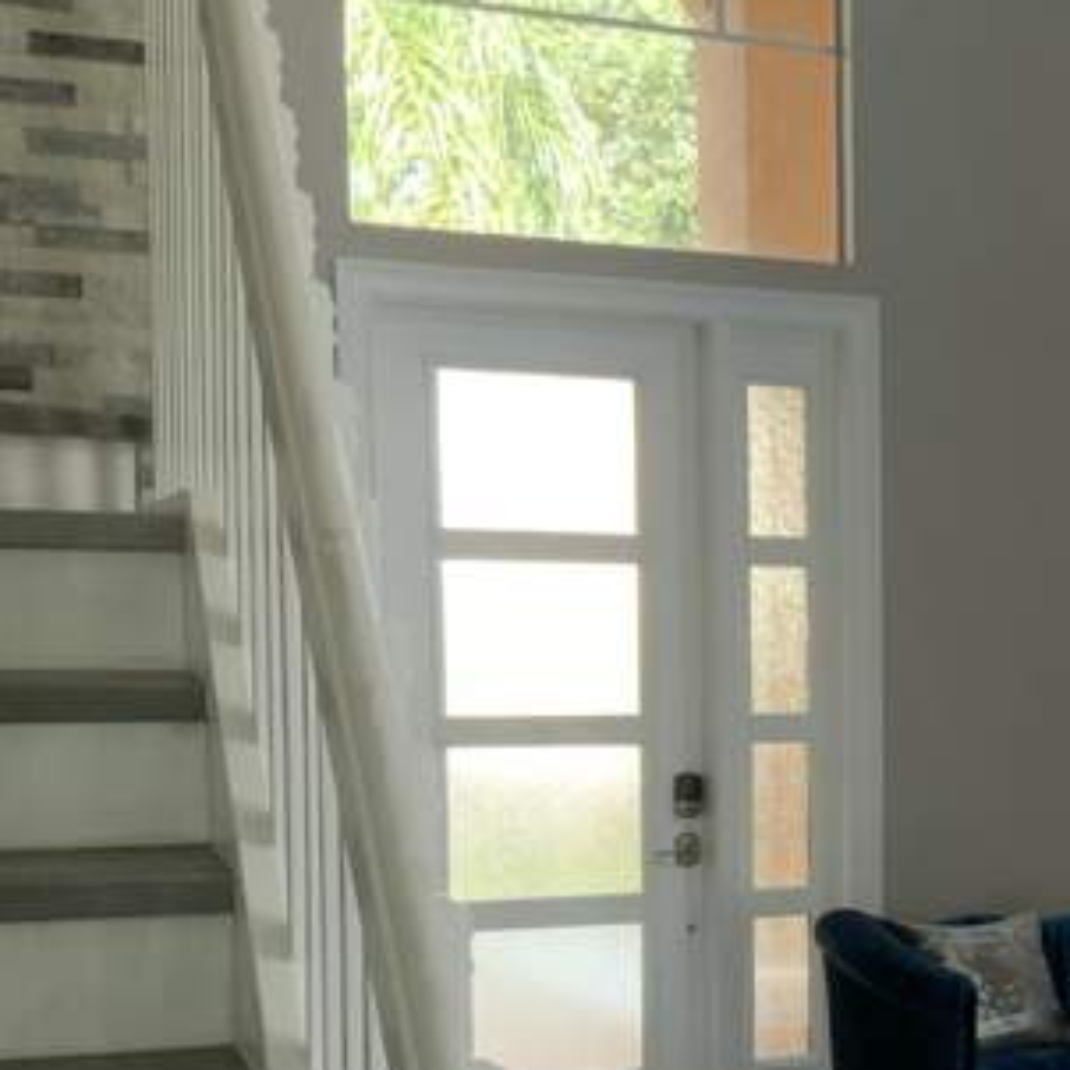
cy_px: 826
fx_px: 2378
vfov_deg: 25.0
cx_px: 1297
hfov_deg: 23.2
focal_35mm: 68
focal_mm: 3
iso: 50
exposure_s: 1/122
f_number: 1.8
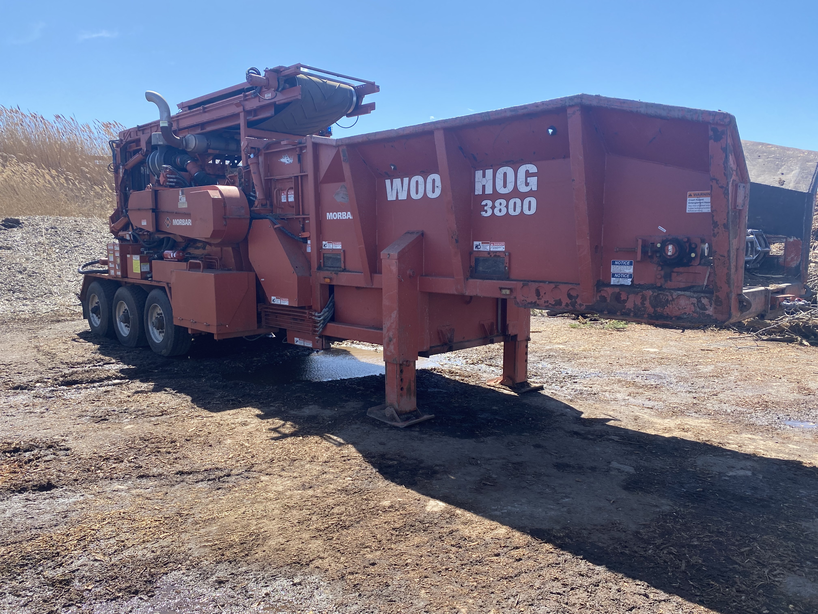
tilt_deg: -3.9
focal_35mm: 26
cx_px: 409
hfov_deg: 67.3
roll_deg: +0.1
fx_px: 614
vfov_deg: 53.1
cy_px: 307
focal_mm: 4.25
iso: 32
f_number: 1.8
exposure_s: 1/1124
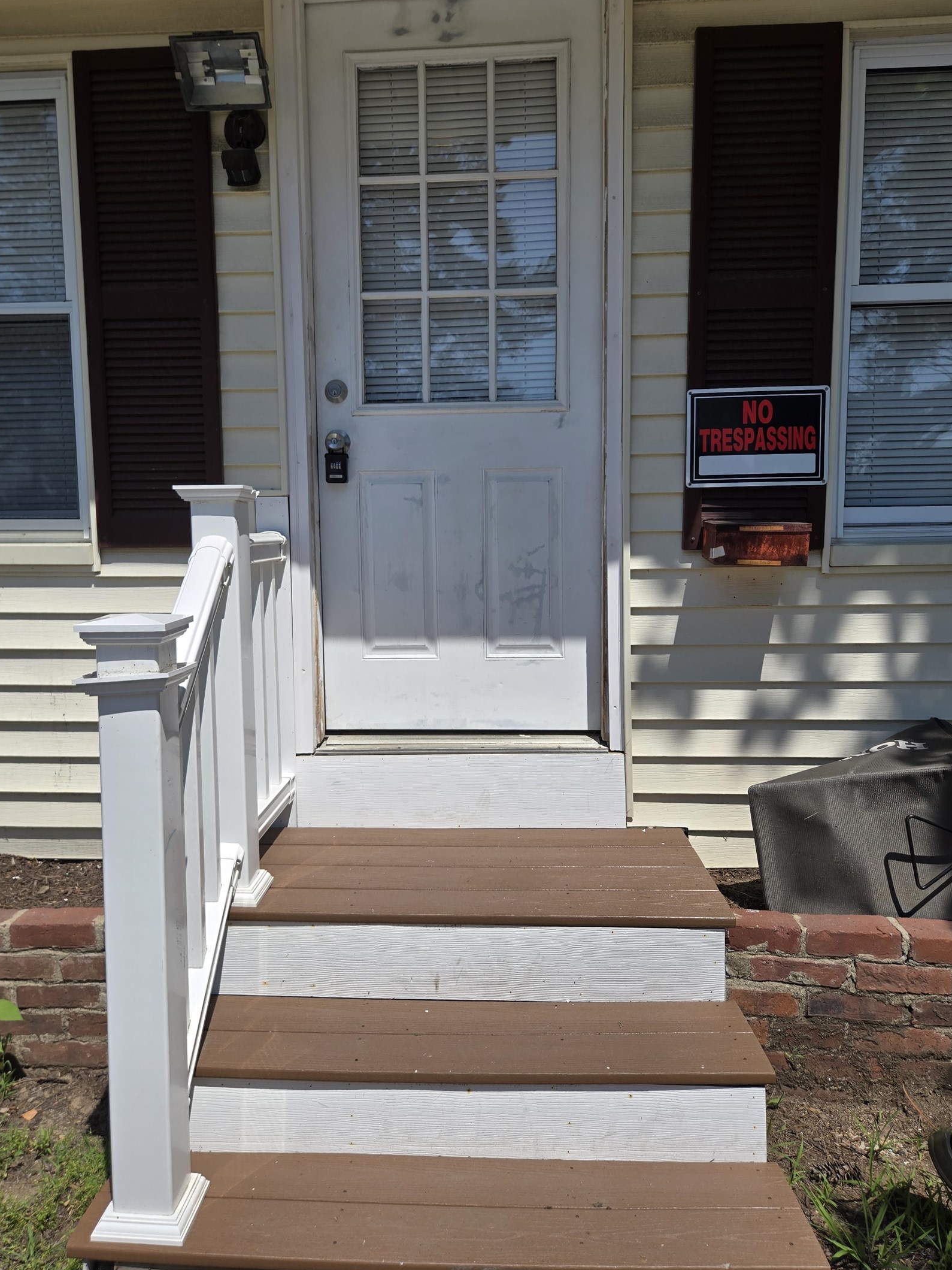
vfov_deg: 69.3
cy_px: 600
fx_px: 917
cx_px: 446
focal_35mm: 25
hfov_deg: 54.8
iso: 25
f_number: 1.8
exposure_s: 1/3001
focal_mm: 5.4
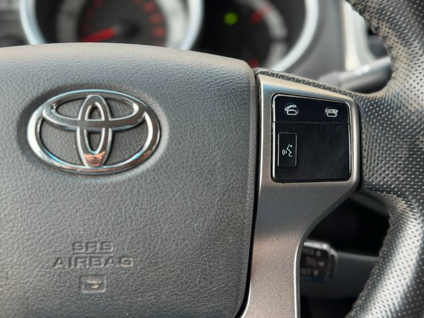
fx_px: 588
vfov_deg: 30.3
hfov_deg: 39.7
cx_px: 212
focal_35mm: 48
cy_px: 159
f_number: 1.78
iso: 160
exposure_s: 1/151
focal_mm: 6.76
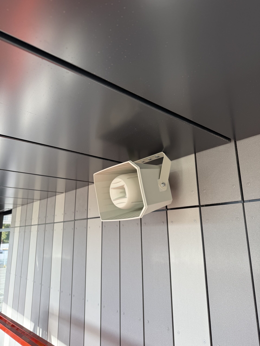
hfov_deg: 56.8
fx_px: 240
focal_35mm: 24
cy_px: 173
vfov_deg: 71.6
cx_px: 130
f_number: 1.78
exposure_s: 1/121
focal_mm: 6.76
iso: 64
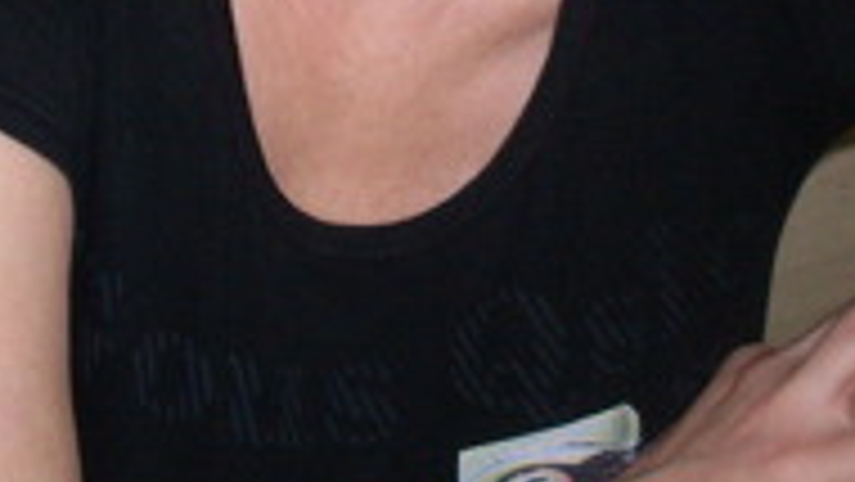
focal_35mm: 131
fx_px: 2971
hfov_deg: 16.4
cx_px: 392
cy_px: -491
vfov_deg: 8.7
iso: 100
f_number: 2.8
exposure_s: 1/45
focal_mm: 6.3
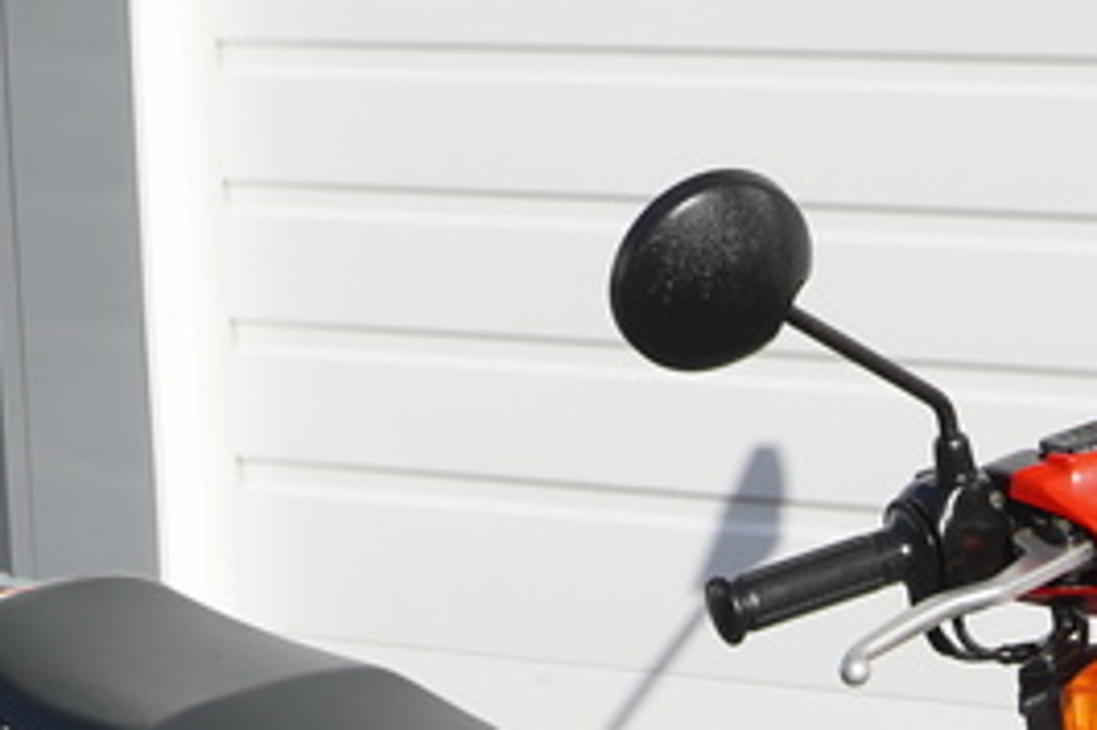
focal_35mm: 175
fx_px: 5325
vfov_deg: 7.6
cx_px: 957
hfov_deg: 11.7
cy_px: 1264
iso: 100
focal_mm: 31
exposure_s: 1/400
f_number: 6.3
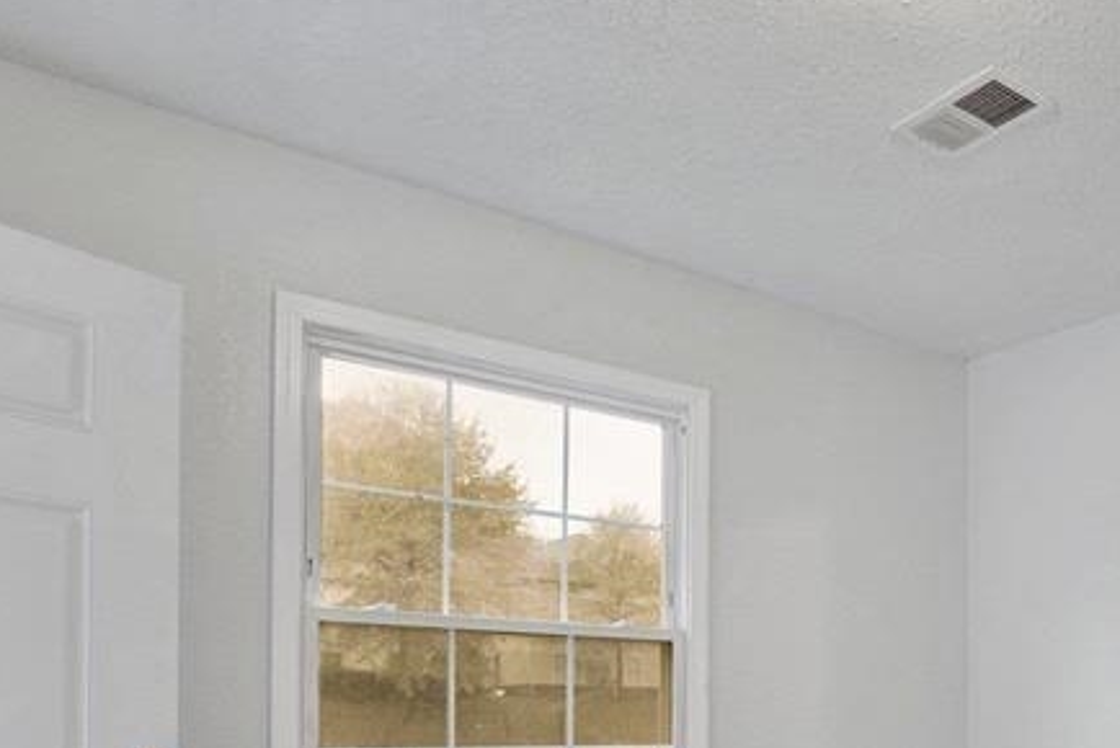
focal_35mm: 35
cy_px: 696
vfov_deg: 35.4
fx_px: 1086
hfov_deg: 48.4
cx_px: 1022
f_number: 8
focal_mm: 14.8
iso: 1000
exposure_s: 1/40
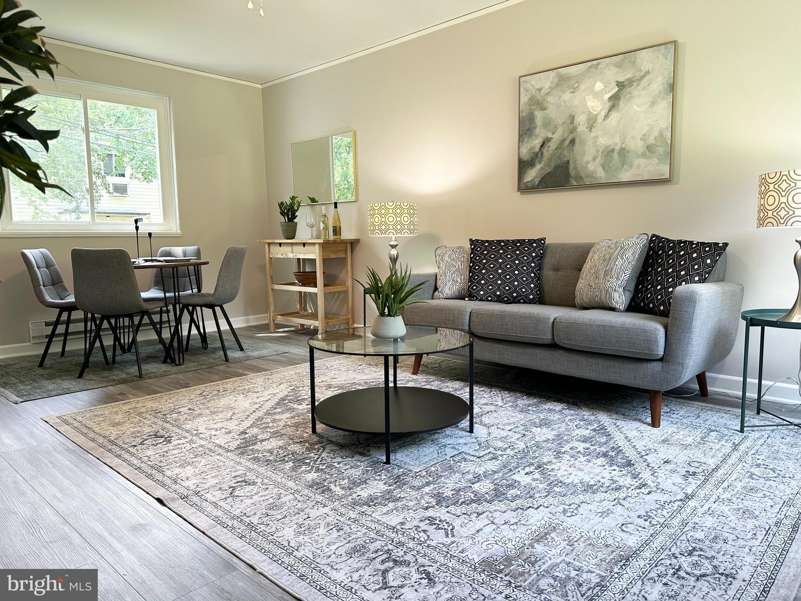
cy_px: 300
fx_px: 555
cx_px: 400
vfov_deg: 56.8
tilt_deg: -6.5
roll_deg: +0.5
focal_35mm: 24
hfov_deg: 71.6
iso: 160
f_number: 1.78
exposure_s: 1/120
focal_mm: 6.86
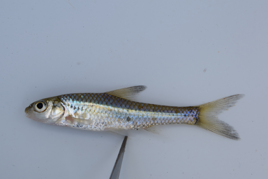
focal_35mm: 82
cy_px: 90
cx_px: 134
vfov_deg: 16.6
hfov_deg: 24.6
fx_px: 614
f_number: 8
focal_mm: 55
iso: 250
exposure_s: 1/250
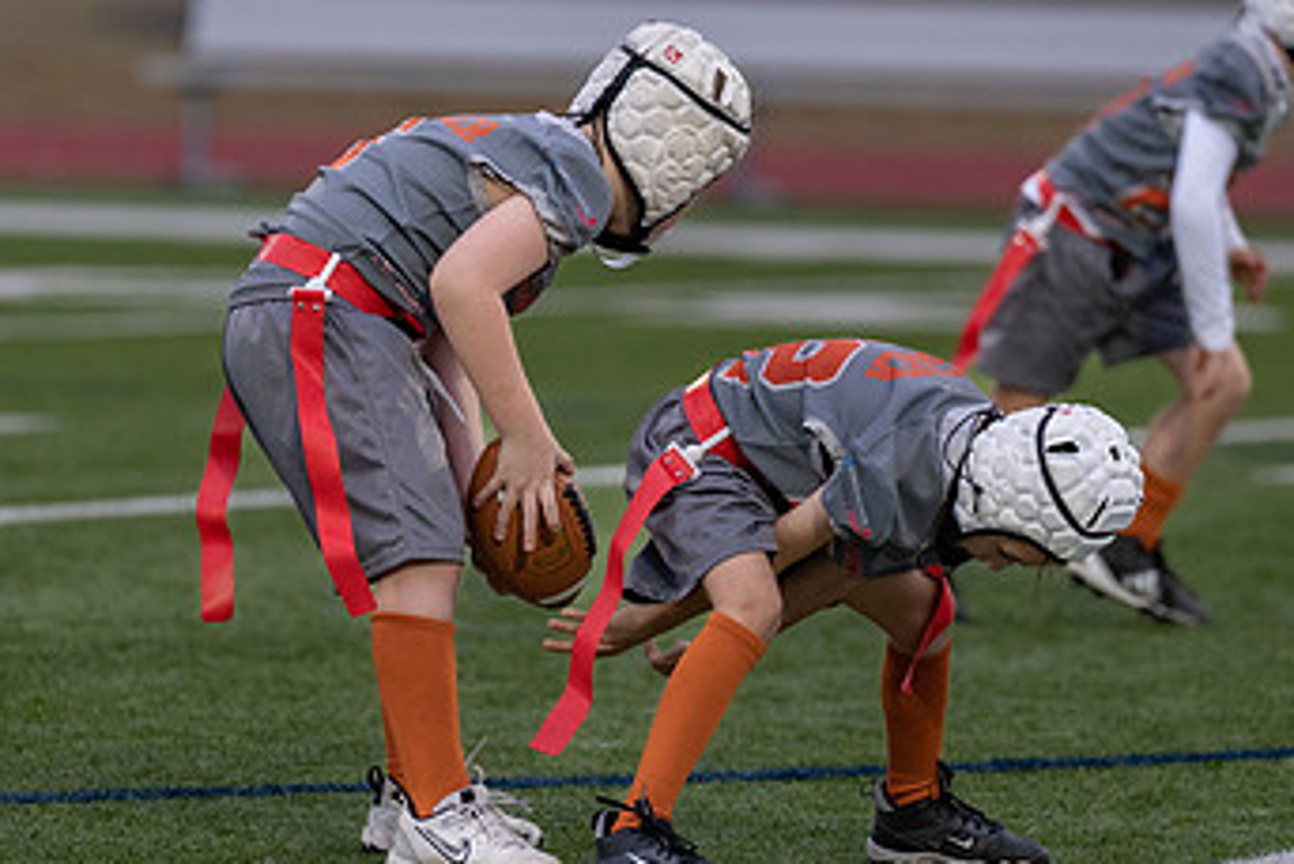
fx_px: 17008
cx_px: 605
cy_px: 482
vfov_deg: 2.9
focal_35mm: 473
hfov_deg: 4.4
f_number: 2.8
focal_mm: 200
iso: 800
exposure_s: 1/1000
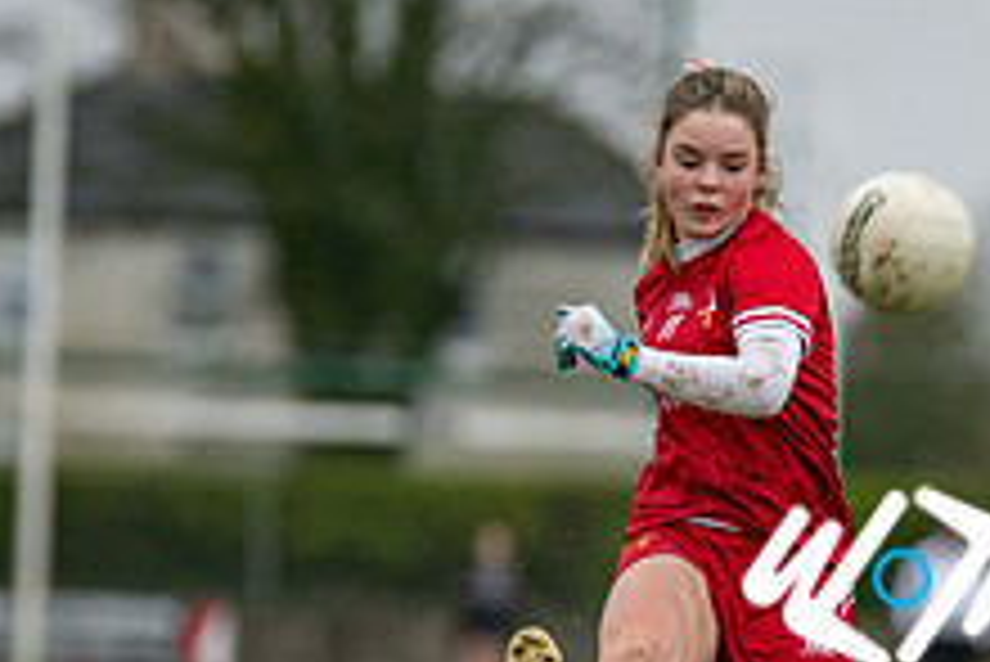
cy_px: 678
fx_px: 17418
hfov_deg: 3.3
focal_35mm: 633
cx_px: 900
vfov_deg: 2.2
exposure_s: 1/1000
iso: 500
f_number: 2.8
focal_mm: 240
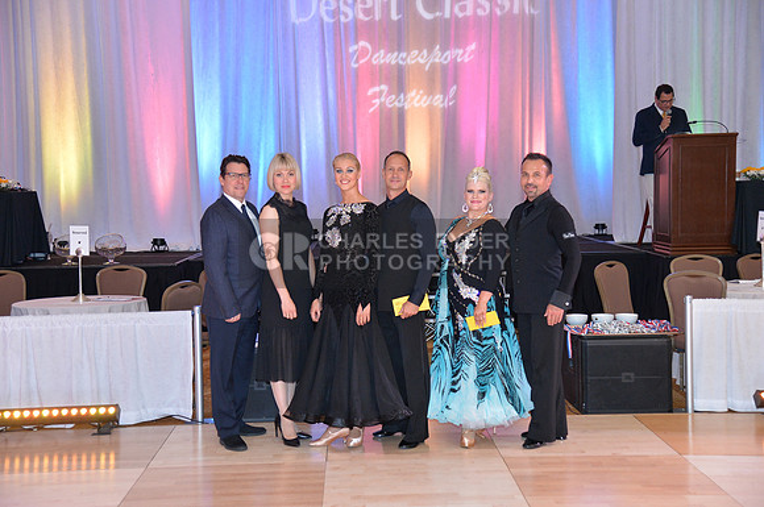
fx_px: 1060
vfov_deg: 26.9
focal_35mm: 50
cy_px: 254
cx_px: 382
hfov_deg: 39.6
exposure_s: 1/250
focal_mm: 50
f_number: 4
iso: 2000
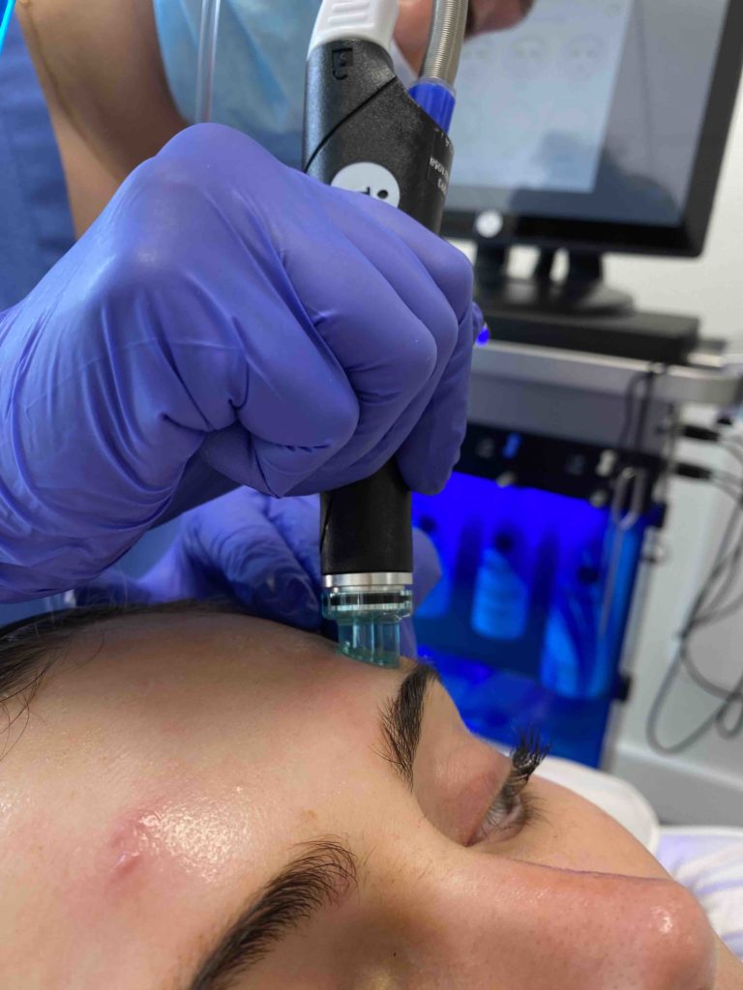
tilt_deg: -18.0
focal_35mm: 26
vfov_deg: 67.3
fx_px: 744
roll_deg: -4.2
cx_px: 372
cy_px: 495
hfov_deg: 53.1
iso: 80
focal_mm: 4.25
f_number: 1.8
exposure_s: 1/121
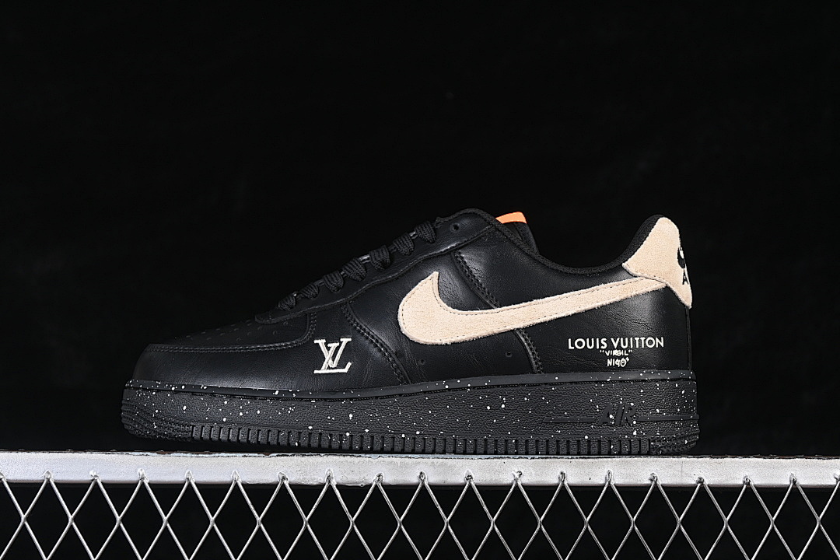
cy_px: 280
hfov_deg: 27.0
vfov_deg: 18.2
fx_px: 1750
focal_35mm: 75
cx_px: 420
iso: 160
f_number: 6.3
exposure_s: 1/60
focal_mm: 50
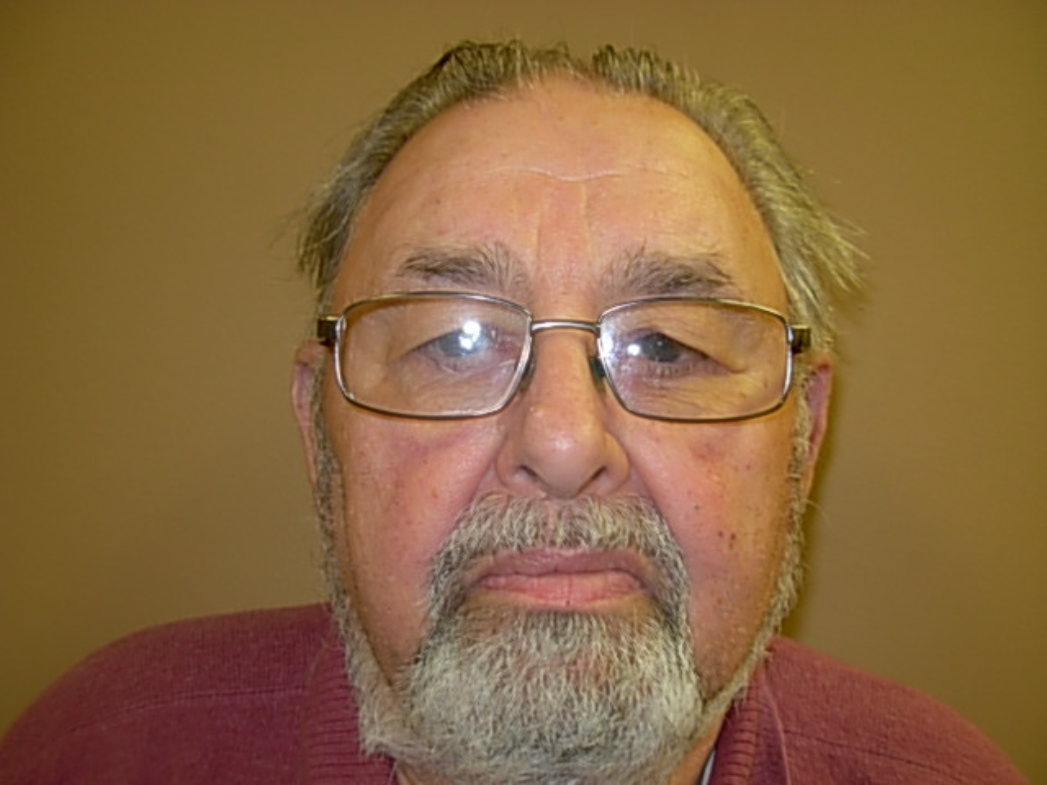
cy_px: 392
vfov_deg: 37.7
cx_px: 524
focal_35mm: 38
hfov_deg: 49.0
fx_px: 1149
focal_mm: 6.3
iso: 79
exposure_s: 1/22.6
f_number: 2.9
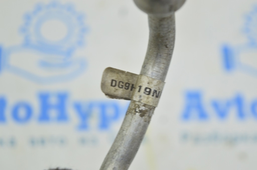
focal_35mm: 82
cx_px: 128
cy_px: 85
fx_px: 588
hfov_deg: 24.6
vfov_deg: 16.5
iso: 400
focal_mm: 55
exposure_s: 1/20
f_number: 5.6
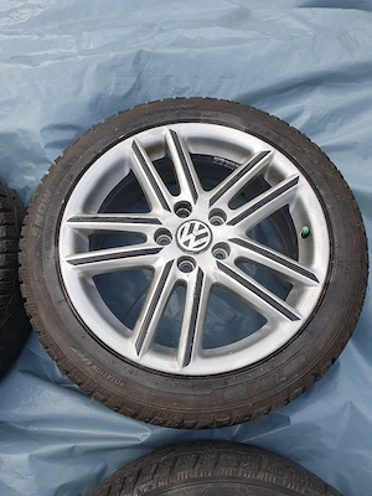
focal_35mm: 26
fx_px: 373
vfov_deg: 67.3
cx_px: 186
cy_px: 248
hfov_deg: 53.1
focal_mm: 4.32
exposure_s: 1/526
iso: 50
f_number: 2.4
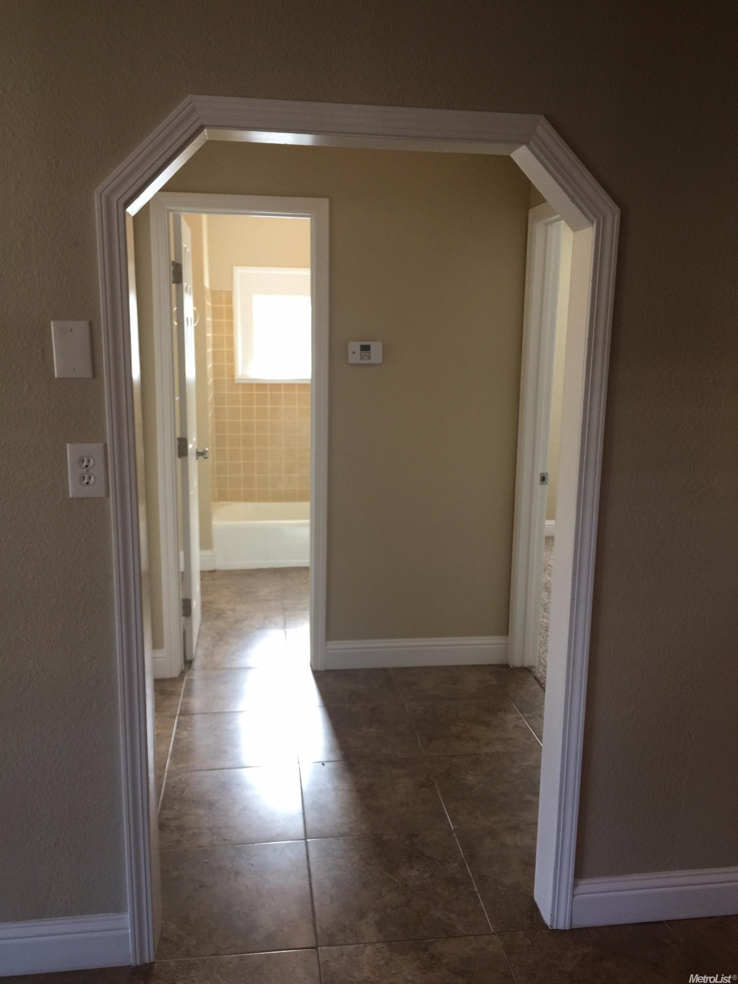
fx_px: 824
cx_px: 369
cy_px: 492
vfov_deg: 61.7
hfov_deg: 48.2
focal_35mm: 29
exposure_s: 1/15
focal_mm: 4.15
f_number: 2.2
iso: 32
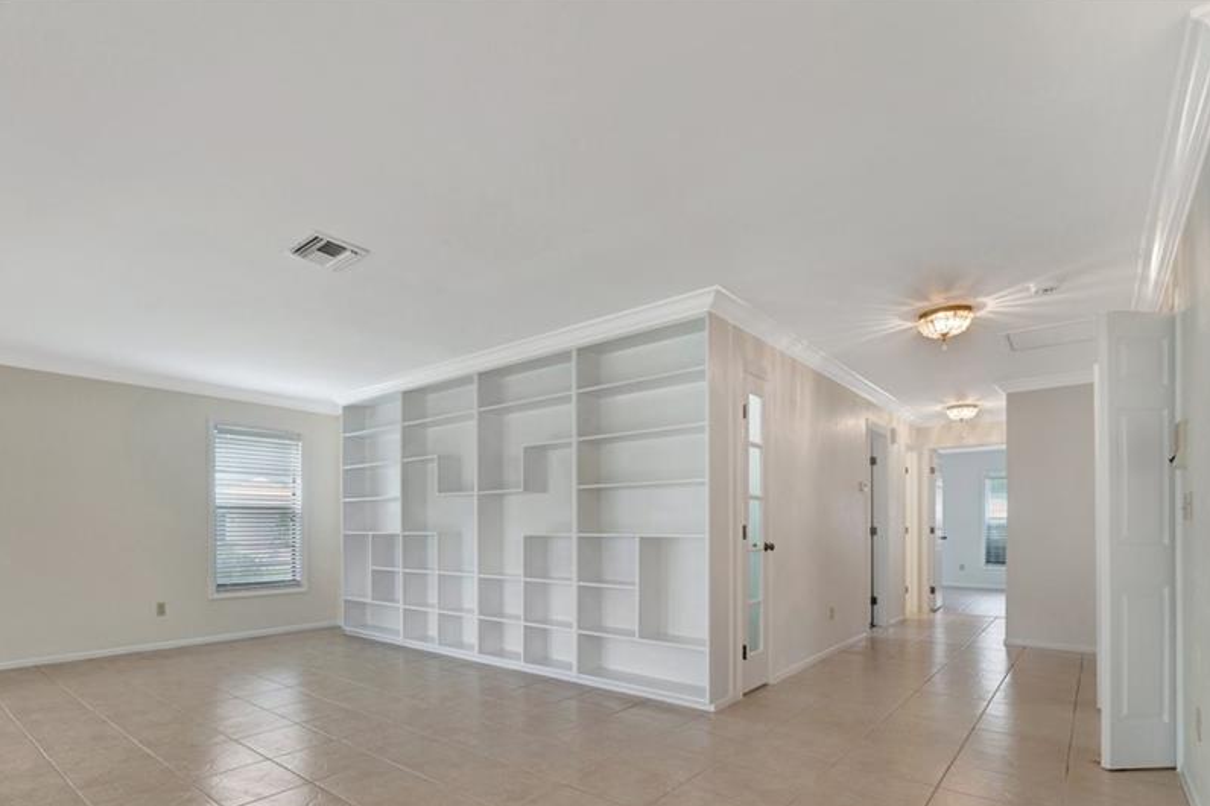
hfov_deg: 88.1
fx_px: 605
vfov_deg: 66.2
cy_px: 510
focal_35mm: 18
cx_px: 448
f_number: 7.1
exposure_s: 1/20
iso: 200
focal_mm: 14
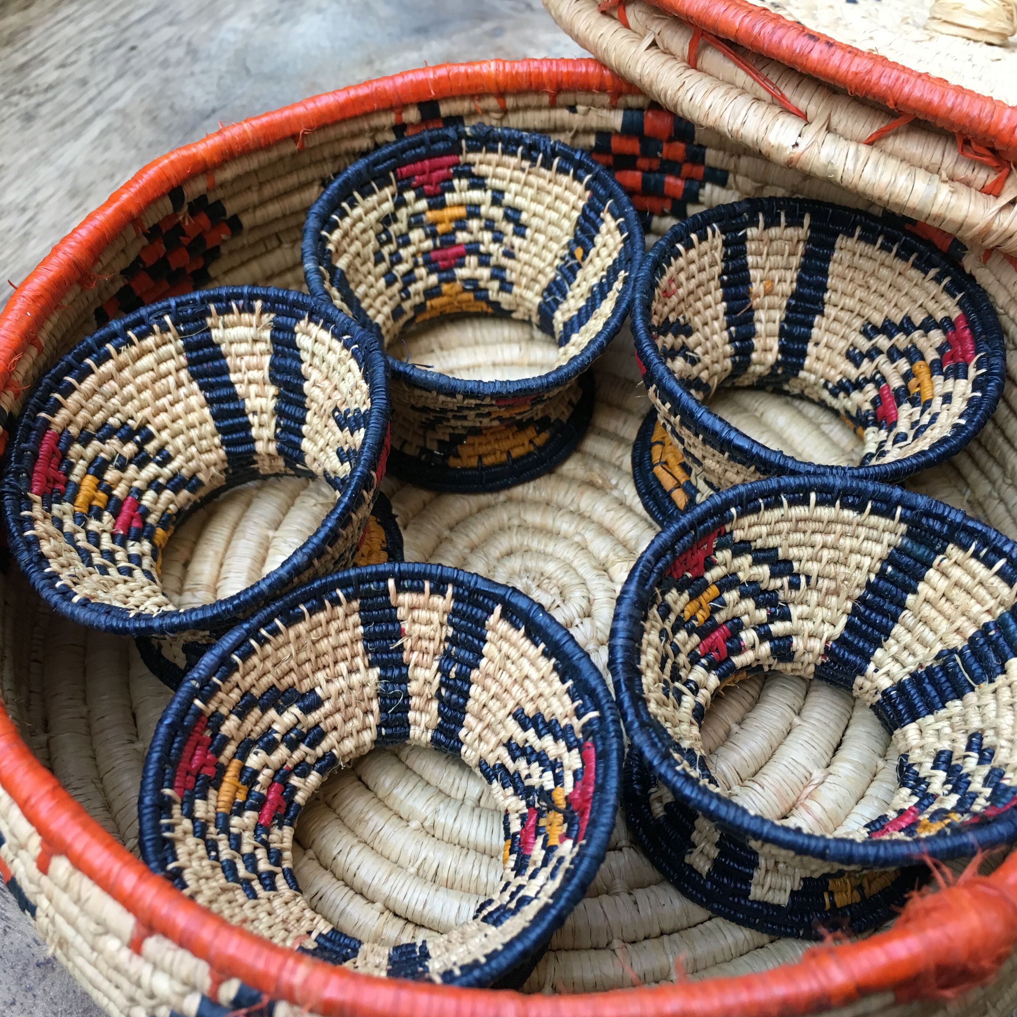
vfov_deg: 47.2
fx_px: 1163
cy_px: 518
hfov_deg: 47.2
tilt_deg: -56.1
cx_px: 464
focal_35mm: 35
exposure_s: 1/33
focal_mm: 4.15
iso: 50
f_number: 2.2
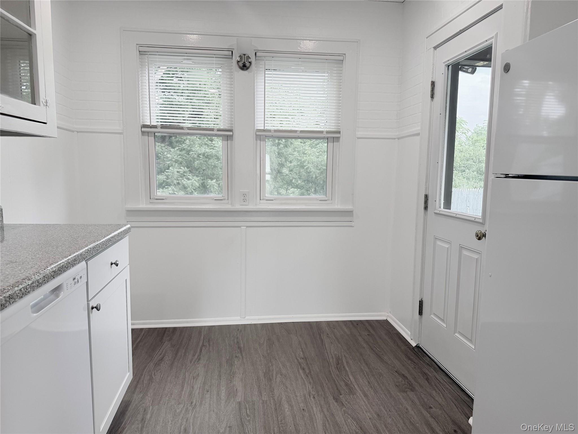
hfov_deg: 71.6
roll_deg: +0.1
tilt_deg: -7.6
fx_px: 401
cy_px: 217
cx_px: 289
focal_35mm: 24
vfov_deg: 56.8
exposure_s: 1/192
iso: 100
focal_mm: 6.76
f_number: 1.78
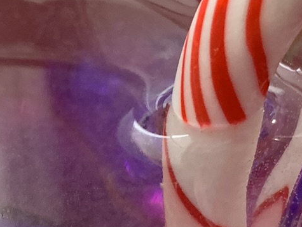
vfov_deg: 13.0
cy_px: 249
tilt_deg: -42.9
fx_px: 978
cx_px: 79
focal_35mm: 112
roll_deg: +6.8
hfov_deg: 17.5
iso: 320
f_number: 1.8
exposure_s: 1/60
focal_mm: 4.25
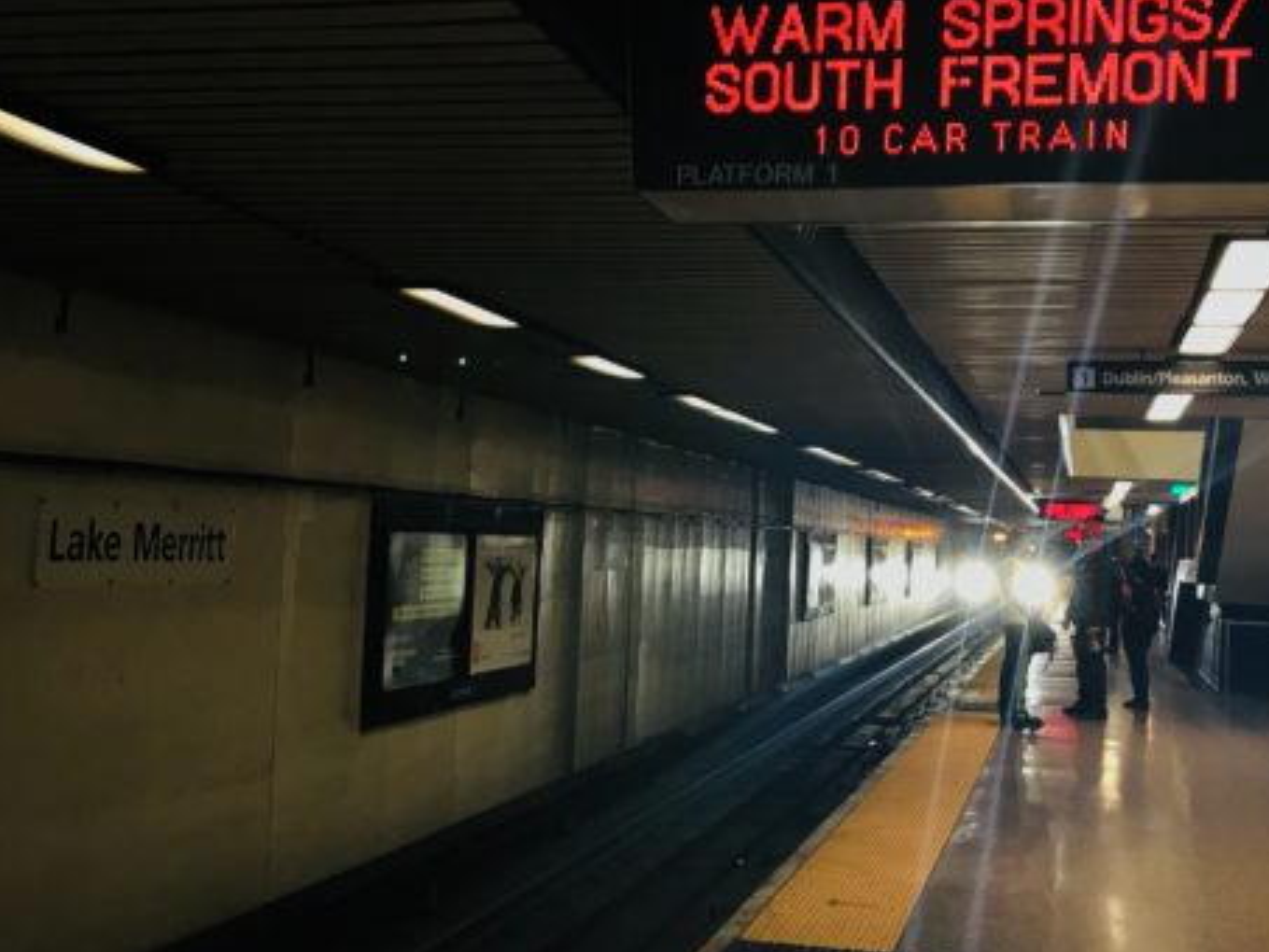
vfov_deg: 33.6
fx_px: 1577
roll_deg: -2.5
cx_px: 740
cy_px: 482
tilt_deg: +2.7
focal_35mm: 43
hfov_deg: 43.7
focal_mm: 3.99
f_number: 1.8
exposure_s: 1/15
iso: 50
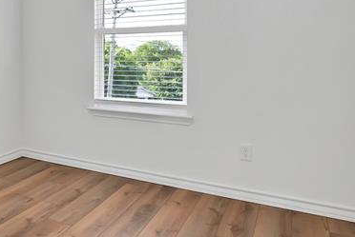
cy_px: 53
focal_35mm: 33
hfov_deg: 52.9
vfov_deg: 38.8
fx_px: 326
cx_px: 65
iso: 640
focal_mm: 12
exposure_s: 1/8
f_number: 9
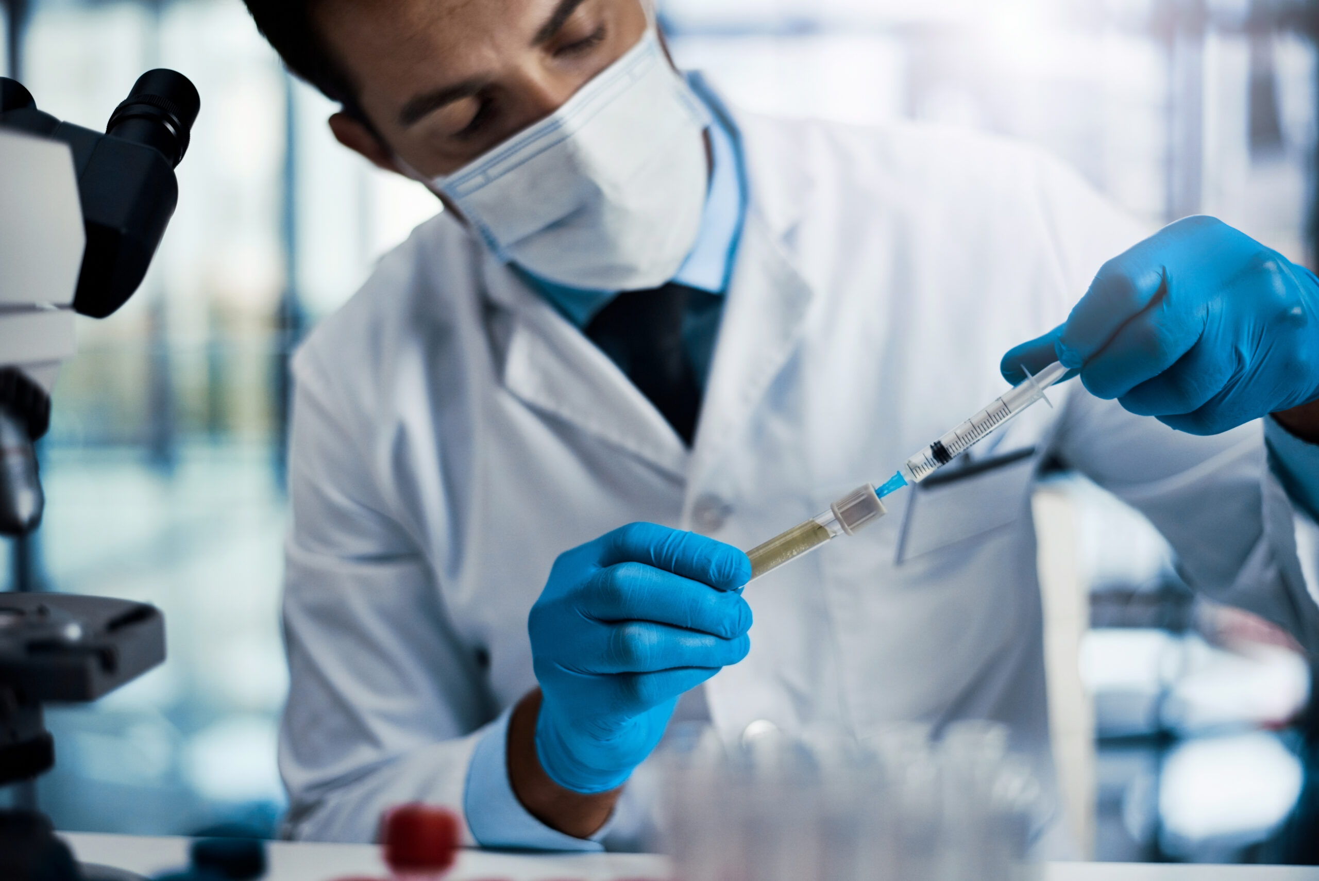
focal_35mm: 50
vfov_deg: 27.0
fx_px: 1833
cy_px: 440
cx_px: 660
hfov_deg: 39.6
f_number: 2
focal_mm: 50
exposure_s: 1/640
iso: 400
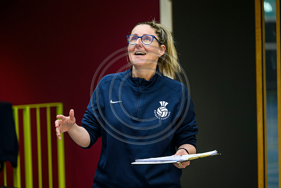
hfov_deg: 14.1
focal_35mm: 146
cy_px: 94
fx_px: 1140
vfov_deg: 9.4
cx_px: 140
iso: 2000
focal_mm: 145
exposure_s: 1/500
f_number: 3.2
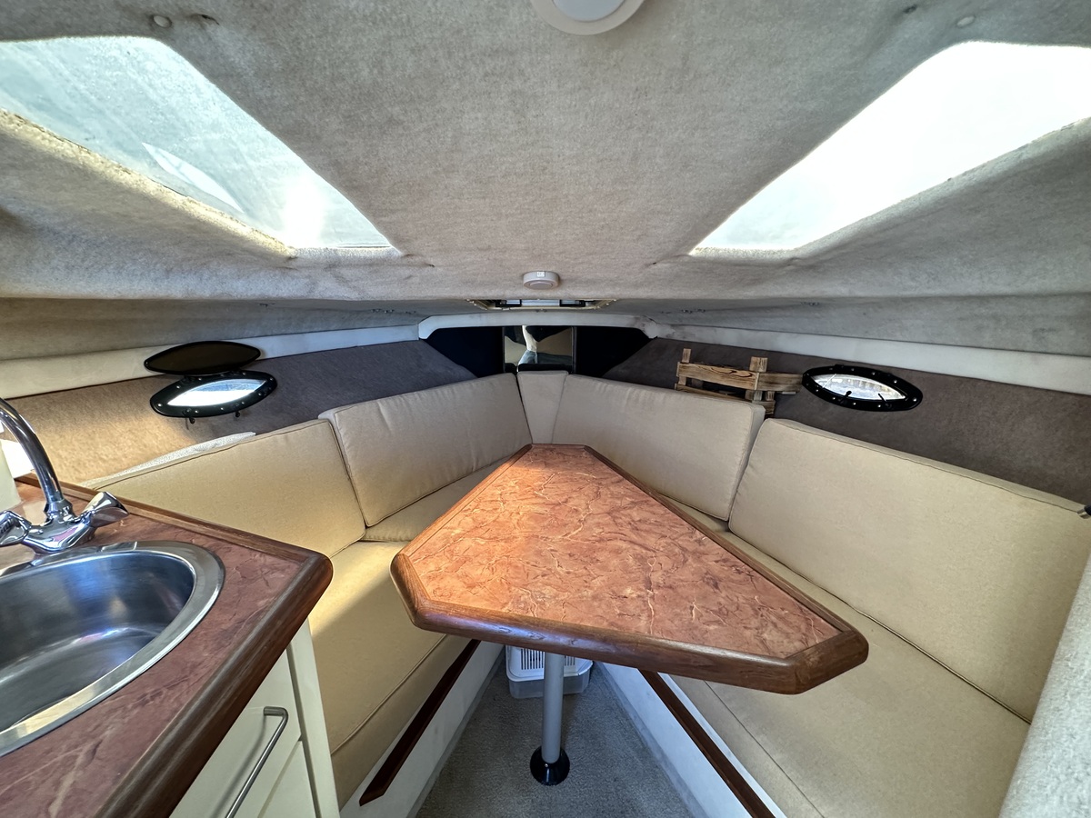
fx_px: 441
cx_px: 546
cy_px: 409
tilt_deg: -11.2
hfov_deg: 102.1
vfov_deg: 85.7
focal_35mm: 14
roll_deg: -1.8
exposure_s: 1/91
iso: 320
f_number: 2.2
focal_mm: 2.22
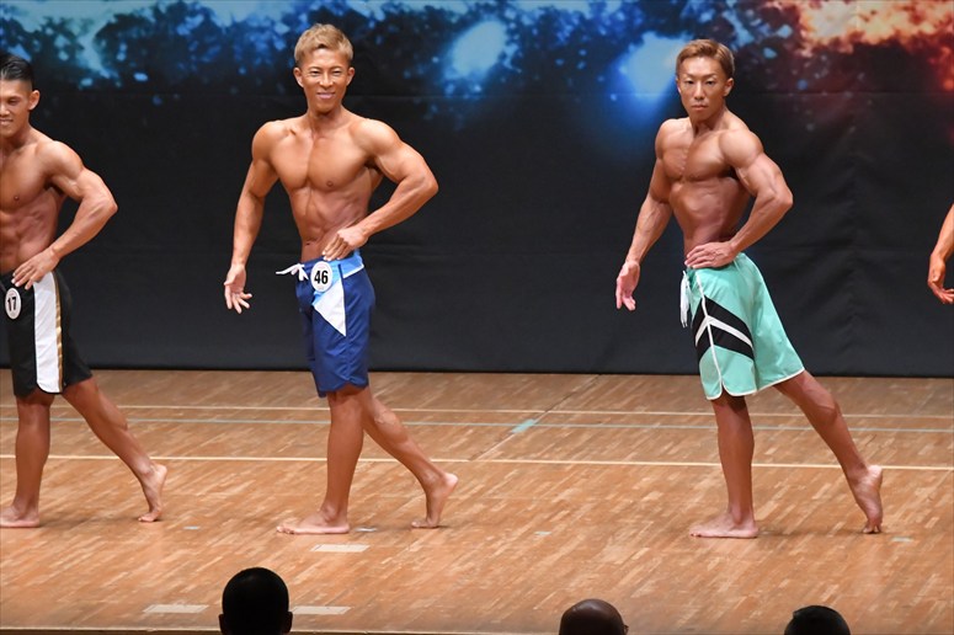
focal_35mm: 255
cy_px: 318
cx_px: 477
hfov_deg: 8.1
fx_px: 6754
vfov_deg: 5.4
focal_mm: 170
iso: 8000
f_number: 5.6
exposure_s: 1/400
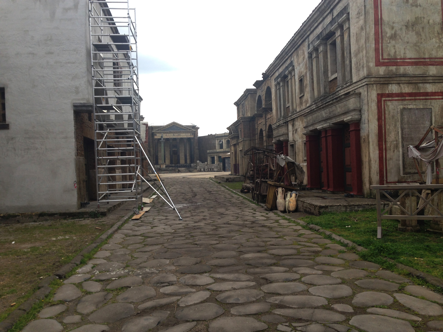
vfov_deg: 42.9
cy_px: 166
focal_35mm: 33
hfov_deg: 55.4
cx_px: 222
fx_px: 422
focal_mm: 4.12
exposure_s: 1/809
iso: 50
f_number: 2.4
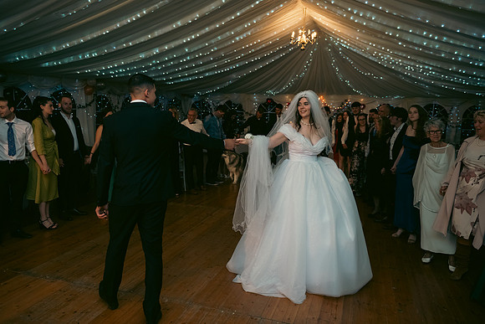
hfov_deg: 65.5
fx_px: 377
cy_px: 162
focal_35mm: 28
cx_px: 242
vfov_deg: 46.4
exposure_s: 1/160
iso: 800
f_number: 3.5
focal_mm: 28
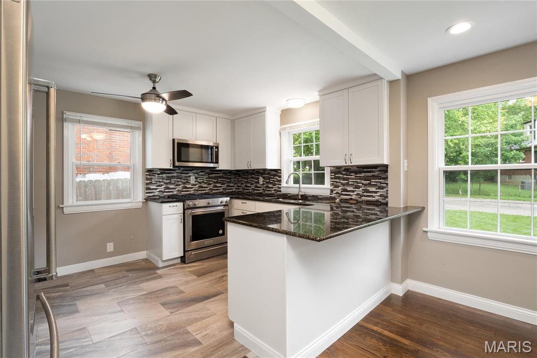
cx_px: 268
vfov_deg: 73.7
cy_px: 179
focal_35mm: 16
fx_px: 239
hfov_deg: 96.8
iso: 400
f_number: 8
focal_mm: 8
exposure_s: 1/5
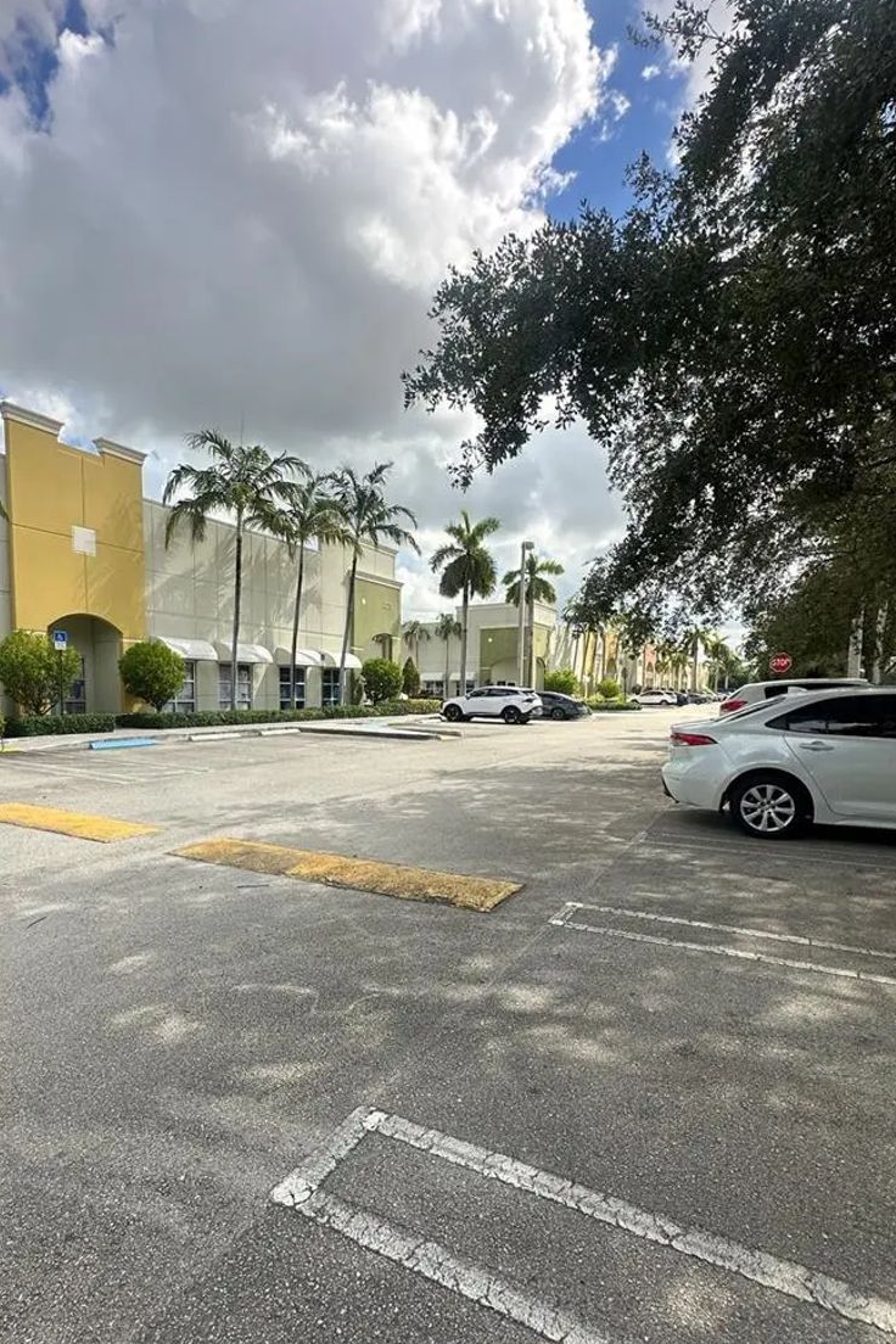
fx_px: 672
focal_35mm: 18
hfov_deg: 66.9
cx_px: 369
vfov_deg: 89.7
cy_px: 744
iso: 40
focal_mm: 2.22
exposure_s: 1/1416
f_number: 2.2
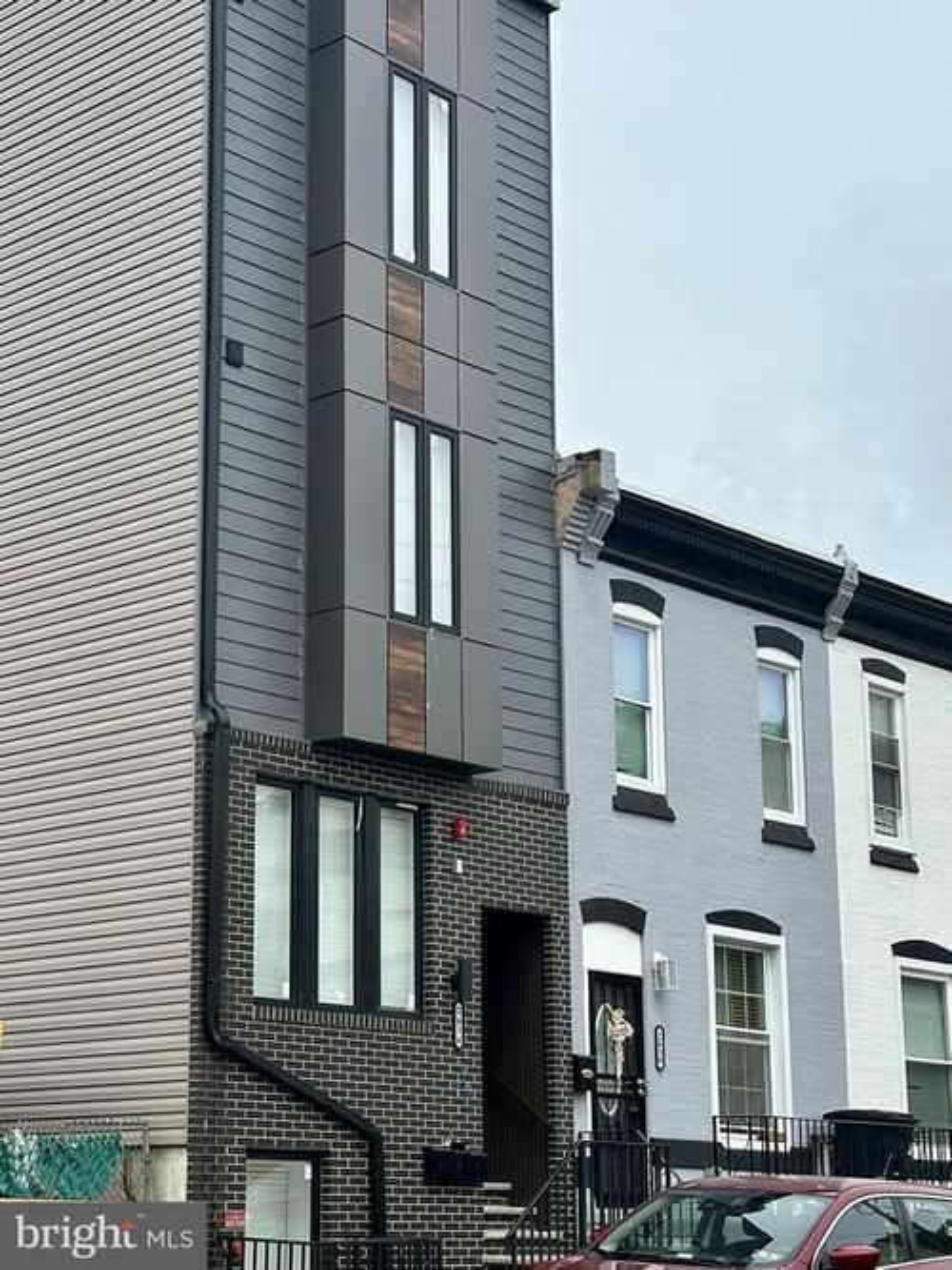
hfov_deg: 30.3
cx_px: 476
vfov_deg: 39.7
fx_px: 1761
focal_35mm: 48
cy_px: 635
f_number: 1.78
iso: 64
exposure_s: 1/3257
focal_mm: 6.86
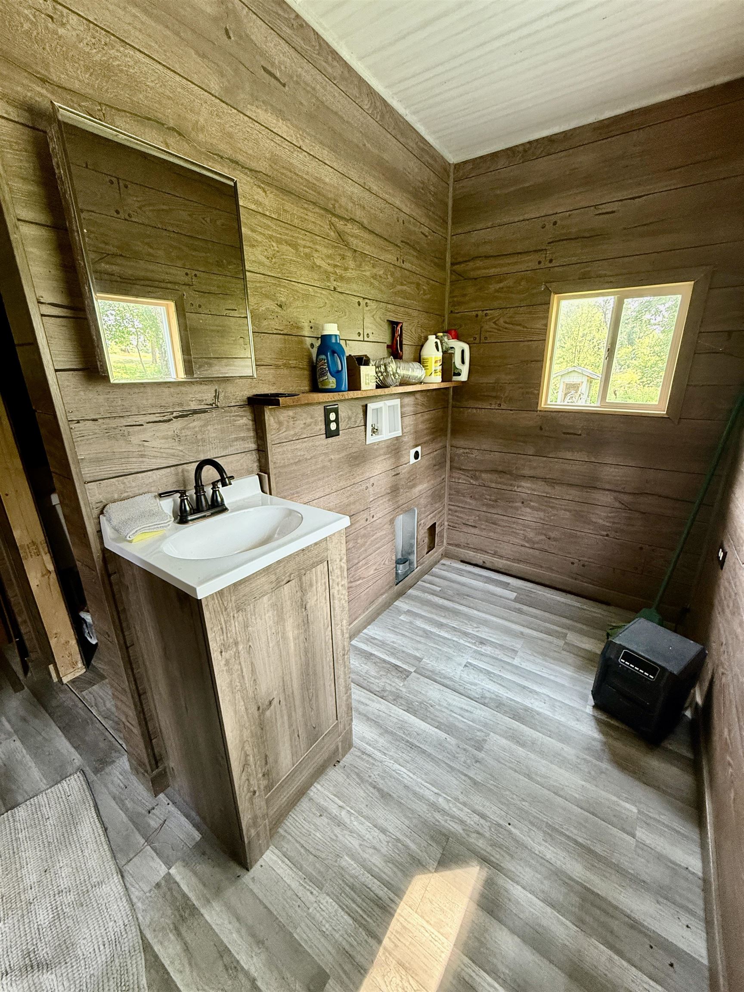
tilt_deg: -17.7
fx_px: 401
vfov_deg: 102.1
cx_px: 372
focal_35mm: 14
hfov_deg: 85.7
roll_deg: +1.0
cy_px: 496
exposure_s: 1/70
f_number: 2.2
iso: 320
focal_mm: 2.22
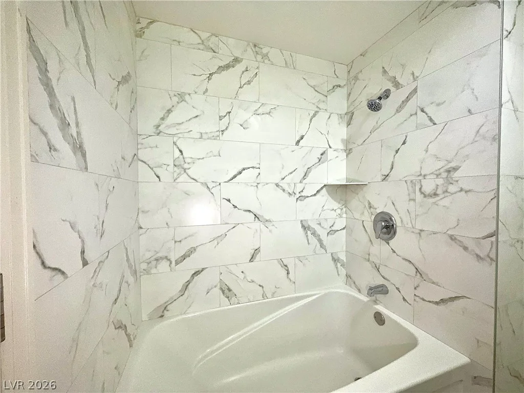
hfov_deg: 102.1
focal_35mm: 14
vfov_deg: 85.7
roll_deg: +0.7
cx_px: 262
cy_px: 196
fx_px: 212
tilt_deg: -1.2
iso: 125
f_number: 2.2
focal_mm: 2.22
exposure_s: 1/120
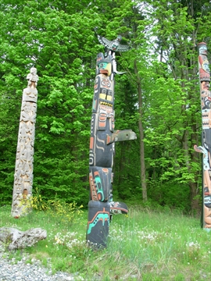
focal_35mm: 38
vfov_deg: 49.0
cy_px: 140
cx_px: 106
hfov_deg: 37.7
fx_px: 309
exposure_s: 1/90.5
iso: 50
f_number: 2.9
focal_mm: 6.3
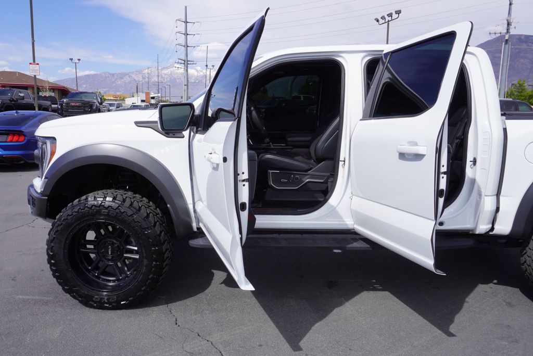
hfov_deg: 67.4
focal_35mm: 27
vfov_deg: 48.0
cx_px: 266
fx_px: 400
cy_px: 178
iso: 100
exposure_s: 1/160
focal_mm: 18
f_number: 10
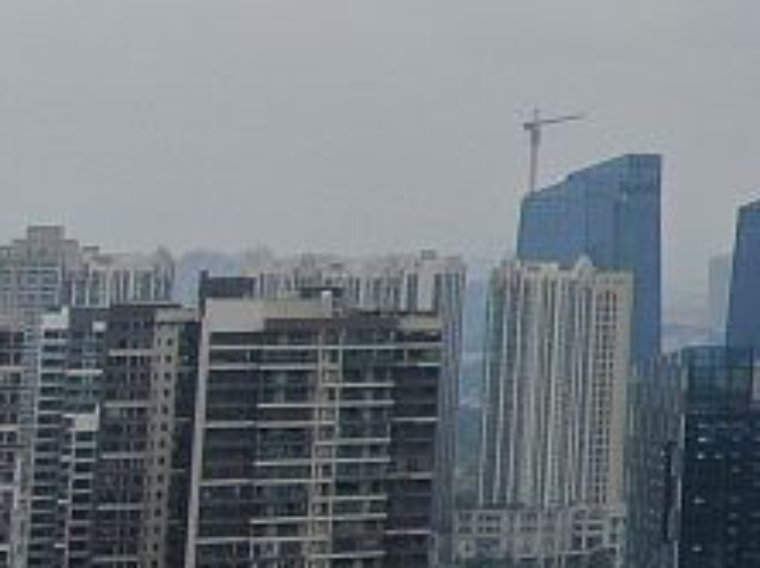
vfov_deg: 11.2
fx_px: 2851
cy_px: -55
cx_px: 1965
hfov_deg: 11.7
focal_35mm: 130
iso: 100
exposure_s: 1/2000
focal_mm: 4.39
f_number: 2.8
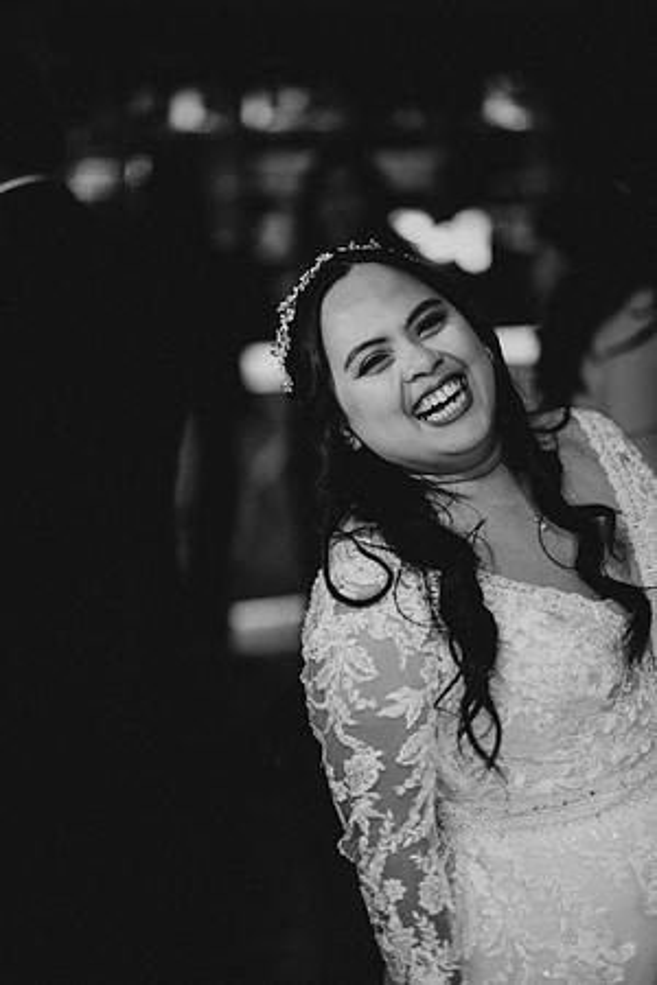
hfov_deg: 16.1
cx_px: 328
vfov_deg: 23.9
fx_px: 2327
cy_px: 492
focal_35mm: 85
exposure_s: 1/250
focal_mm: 85
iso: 1000
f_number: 1.8
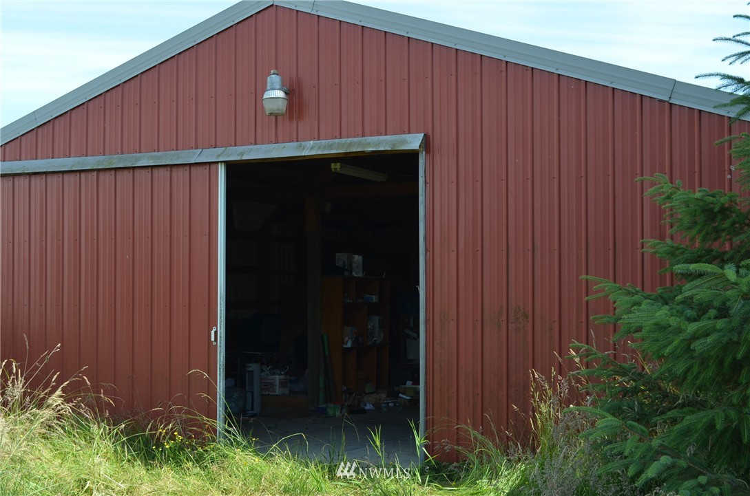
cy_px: 248
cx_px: 375
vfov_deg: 27.9
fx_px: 998
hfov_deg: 41.2
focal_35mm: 48
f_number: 7.1
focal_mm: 32
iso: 200
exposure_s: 1/200
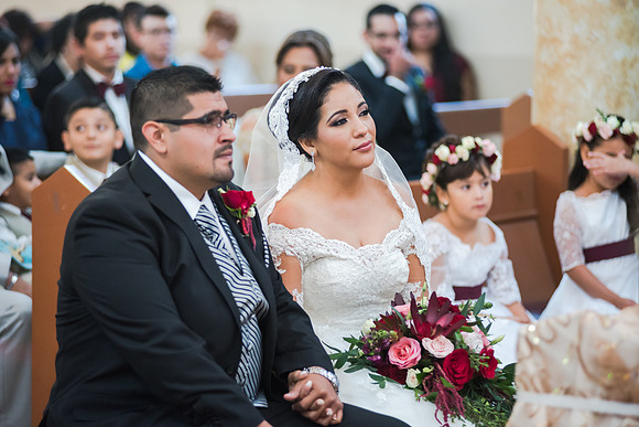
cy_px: 214
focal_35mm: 145
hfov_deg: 14.2
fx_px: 2574
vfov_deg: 9.5
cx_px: 320
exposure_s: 1/160
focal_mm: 145
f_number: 2.8
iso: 1600
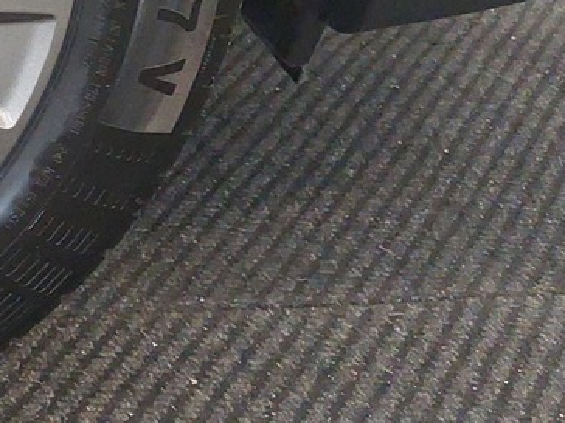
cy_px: -189
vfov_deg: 14.1
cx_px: -425
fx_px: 1616
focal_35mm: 99
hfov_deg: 16.8
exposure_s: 1/41.5
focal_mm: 5.23
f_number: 1.8
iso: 500
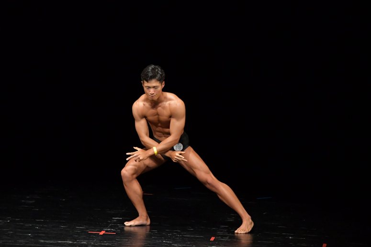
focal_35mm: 285
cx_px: 186
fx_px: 2936
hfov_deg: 7.2
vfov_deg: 4.8
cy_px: 124
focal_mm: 190
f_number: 5.6
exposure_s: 1/400
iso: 4000
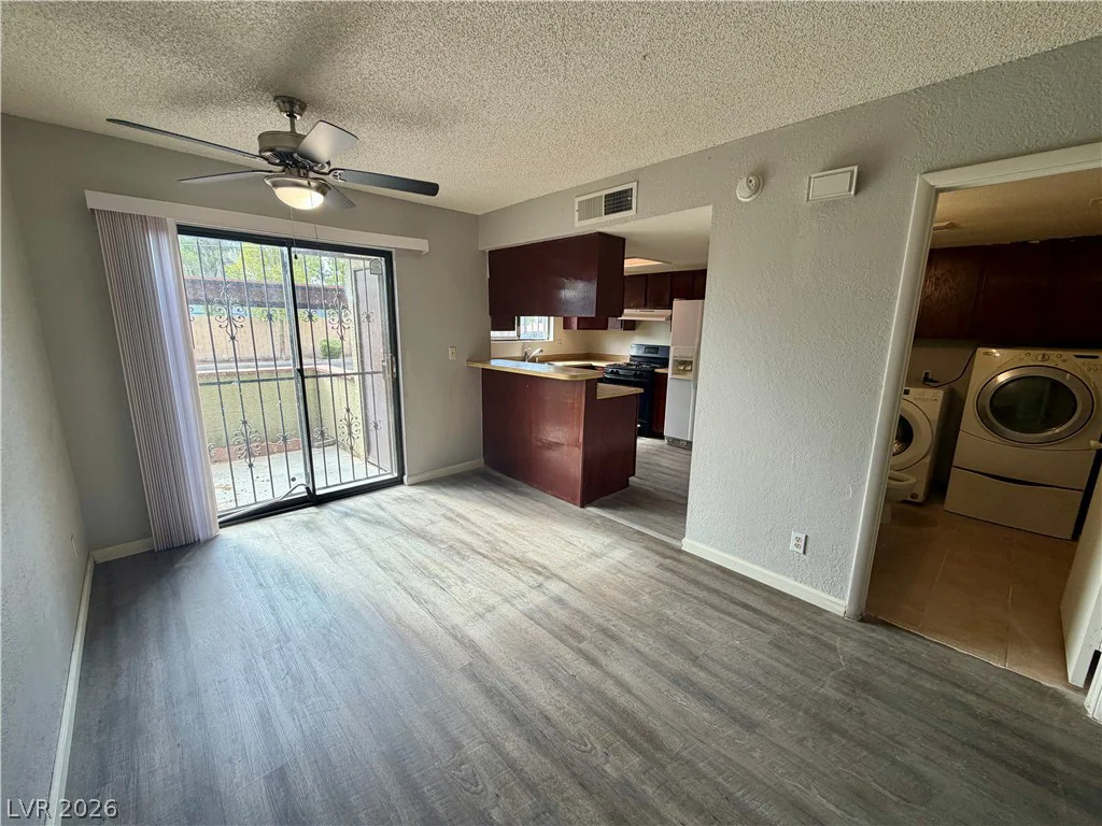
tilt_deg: -11.5
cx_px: 551
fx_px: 446
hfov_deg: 102.1
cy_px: 413
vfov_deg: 85.7
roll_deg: -0.7
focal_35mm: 14
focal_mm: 2.22
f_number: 2.2
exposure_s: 1/120
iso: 80
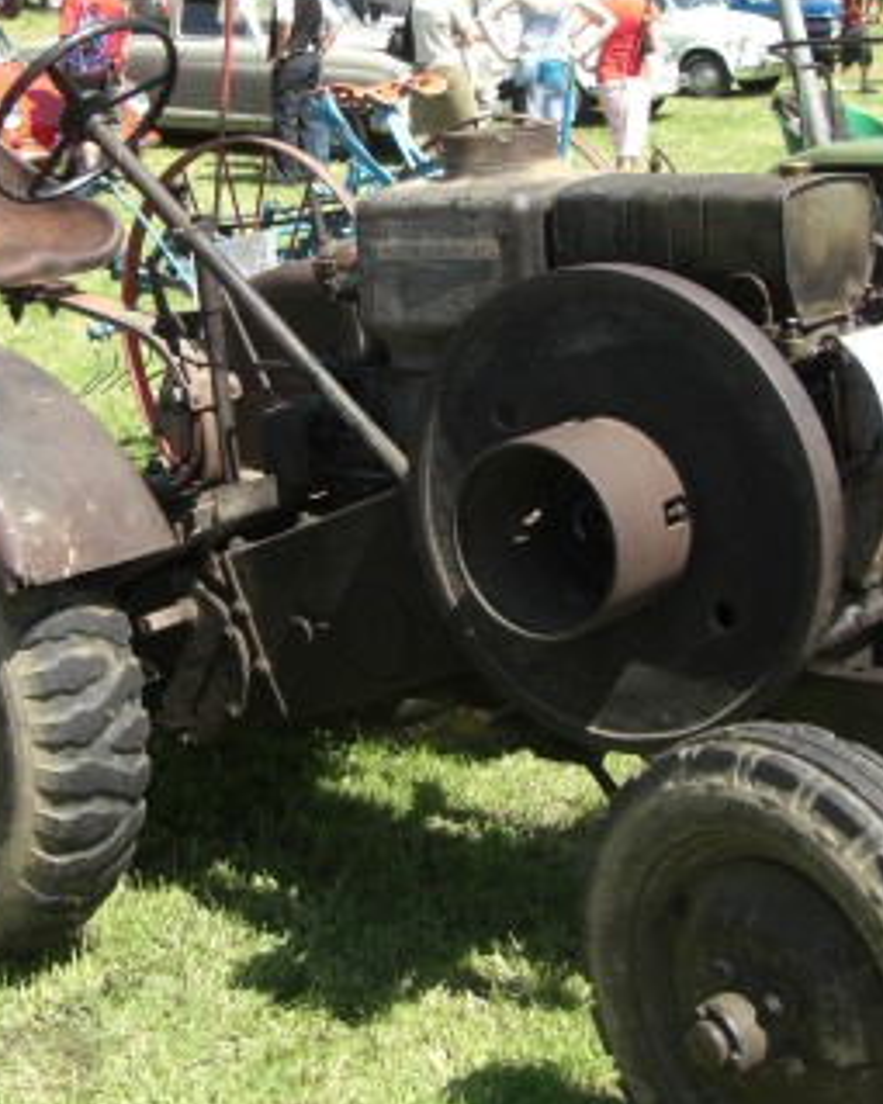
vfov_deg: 29.5
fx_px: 2092
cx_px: 384
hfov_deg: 23.8
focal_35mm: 64
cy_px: 405
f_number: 3.4
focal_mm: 6.3
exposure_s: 1/320
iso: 64
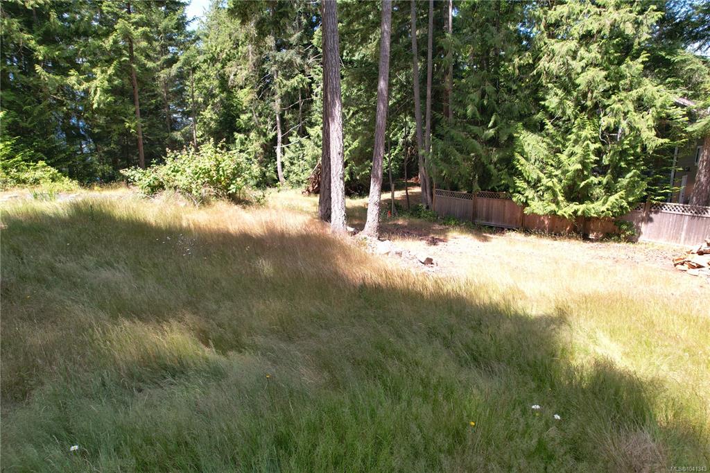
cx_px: 355
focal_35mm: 22
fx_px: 434
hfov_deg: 78.6
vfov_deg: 57.2
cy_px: 236
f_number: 2.8
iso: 100
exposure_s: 1/25
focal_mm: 8.38
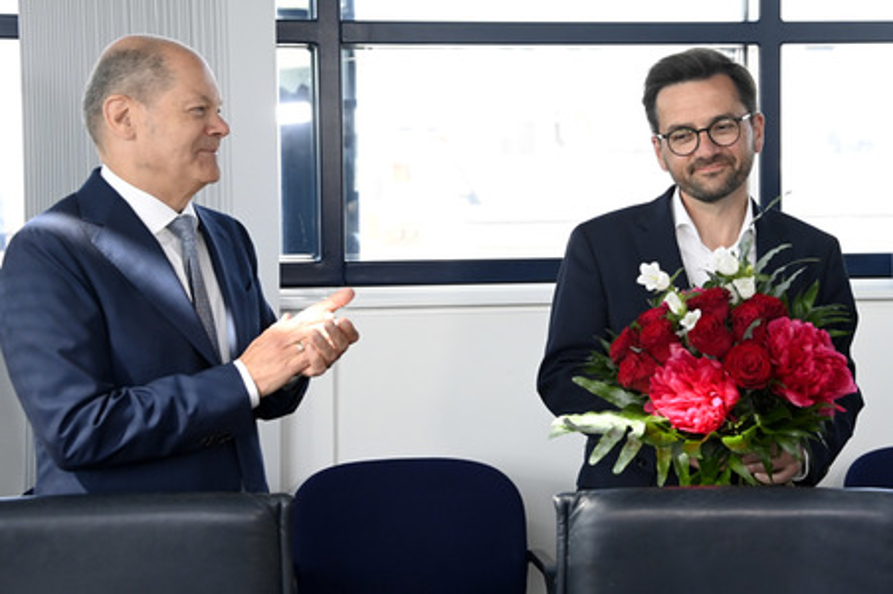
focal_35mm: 65
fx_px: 1611
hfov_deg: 31.0
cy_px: 297
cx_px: 446
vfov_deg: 20.9
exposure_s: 1/500
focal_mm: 65
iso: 4000
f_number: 5.6
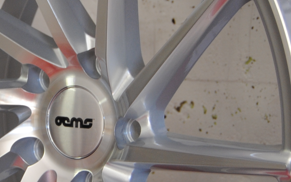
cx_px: -8
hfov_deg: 15.6
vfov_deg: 10.0
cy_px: 104
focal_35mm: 131
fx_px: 1039
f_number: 4
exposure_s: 1/30
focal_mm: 28
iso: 200
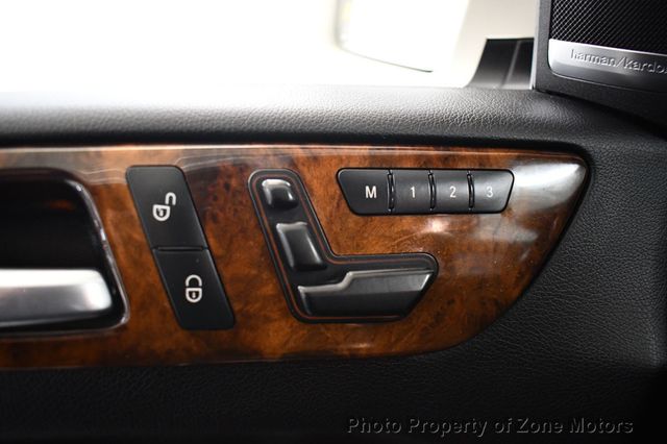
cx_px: 334
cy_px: 222
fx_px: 500
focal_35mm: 27
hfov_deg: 67.4
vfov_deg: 47.9
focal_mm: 18
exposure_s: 1/100
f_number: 3.5
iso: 3200
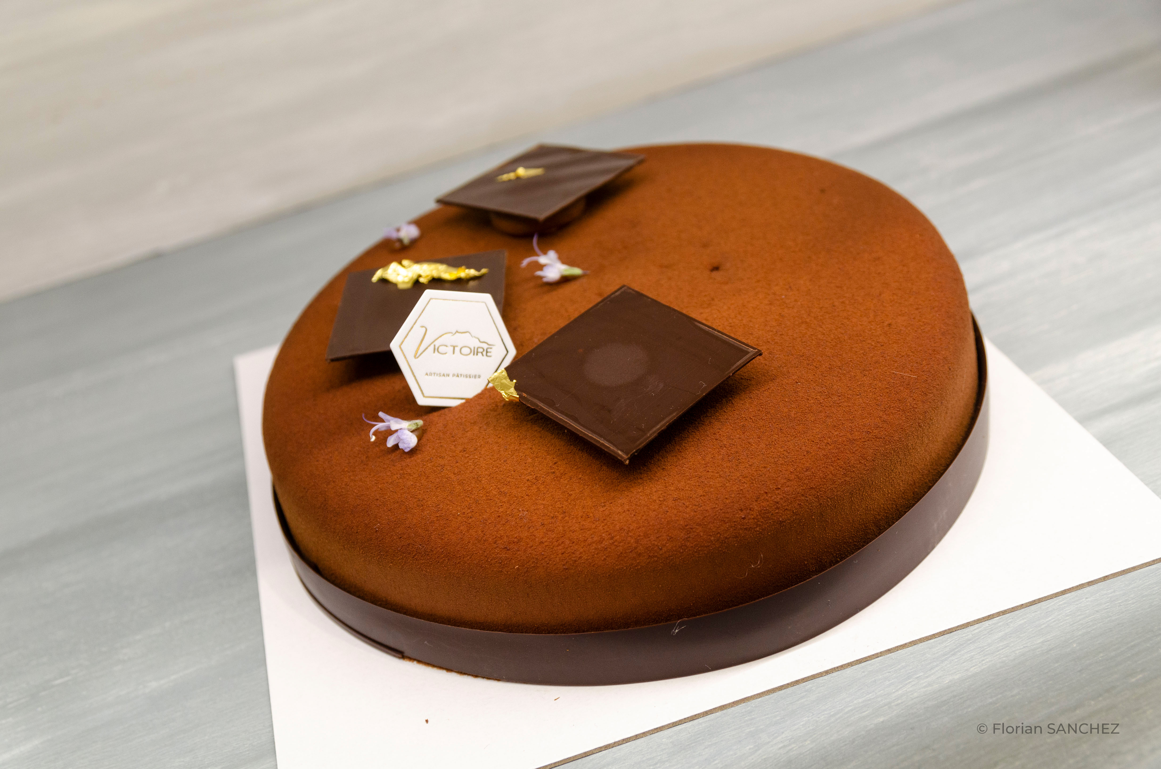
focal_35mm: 46
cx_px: 580
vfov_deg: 28.8
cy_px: 384
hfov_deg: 42.4
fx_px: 1497
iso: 500
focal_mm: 31
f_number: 5.6
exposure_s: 1/160
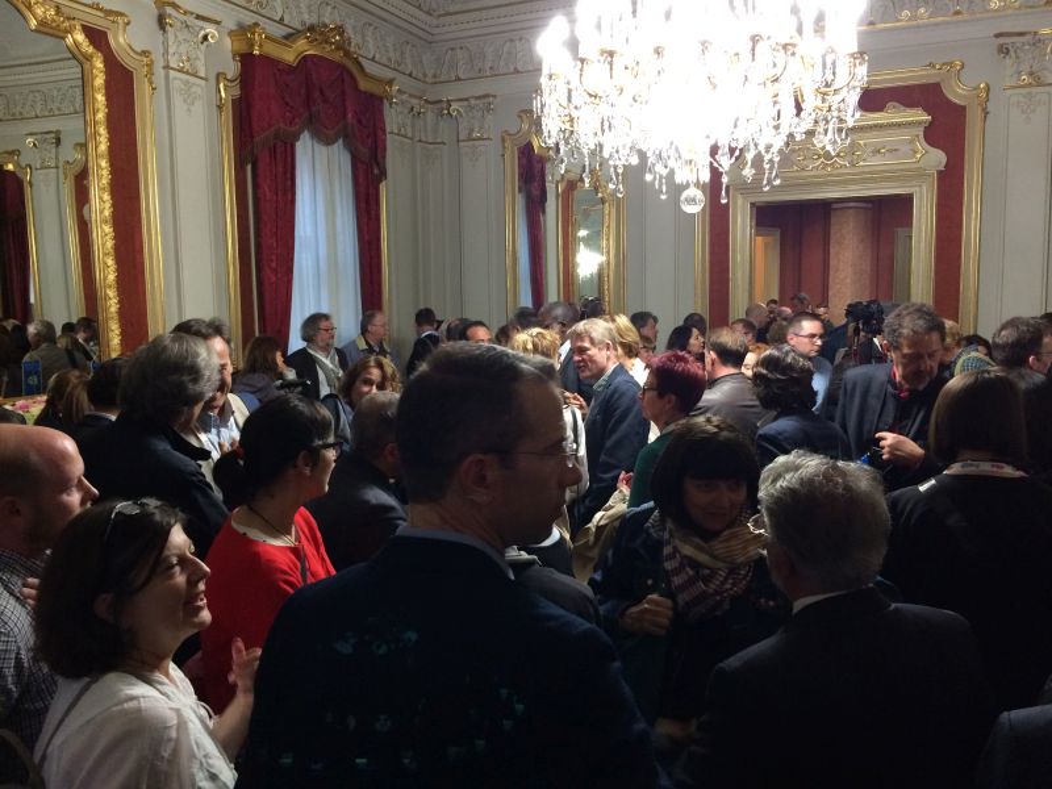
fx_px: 881
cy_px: 394
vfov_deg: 48.2
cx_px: 526
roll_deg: +0.3
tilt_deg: -7.2
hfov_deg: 61.7
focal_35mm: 29
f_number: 2.2
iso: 200
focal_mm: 4.15
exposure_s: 1/33
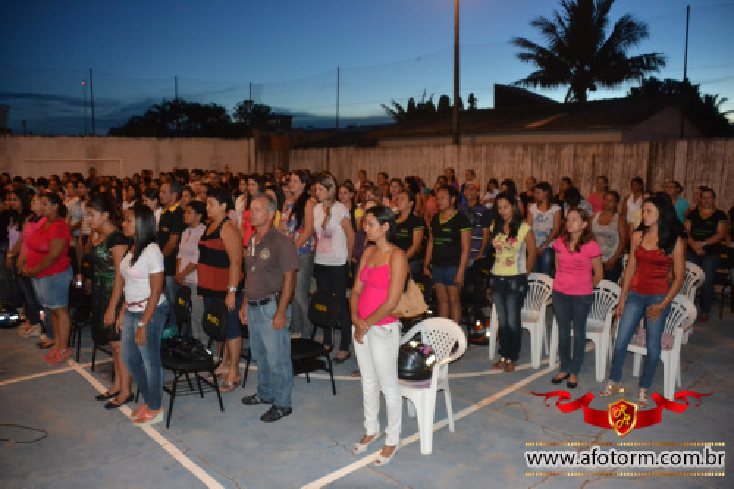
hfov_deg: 61.9
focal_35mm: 30
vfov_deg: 43.6
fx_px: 611
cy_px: 244
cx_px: 367
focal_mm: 20
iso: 3200
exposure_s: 1/60
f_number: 3.5
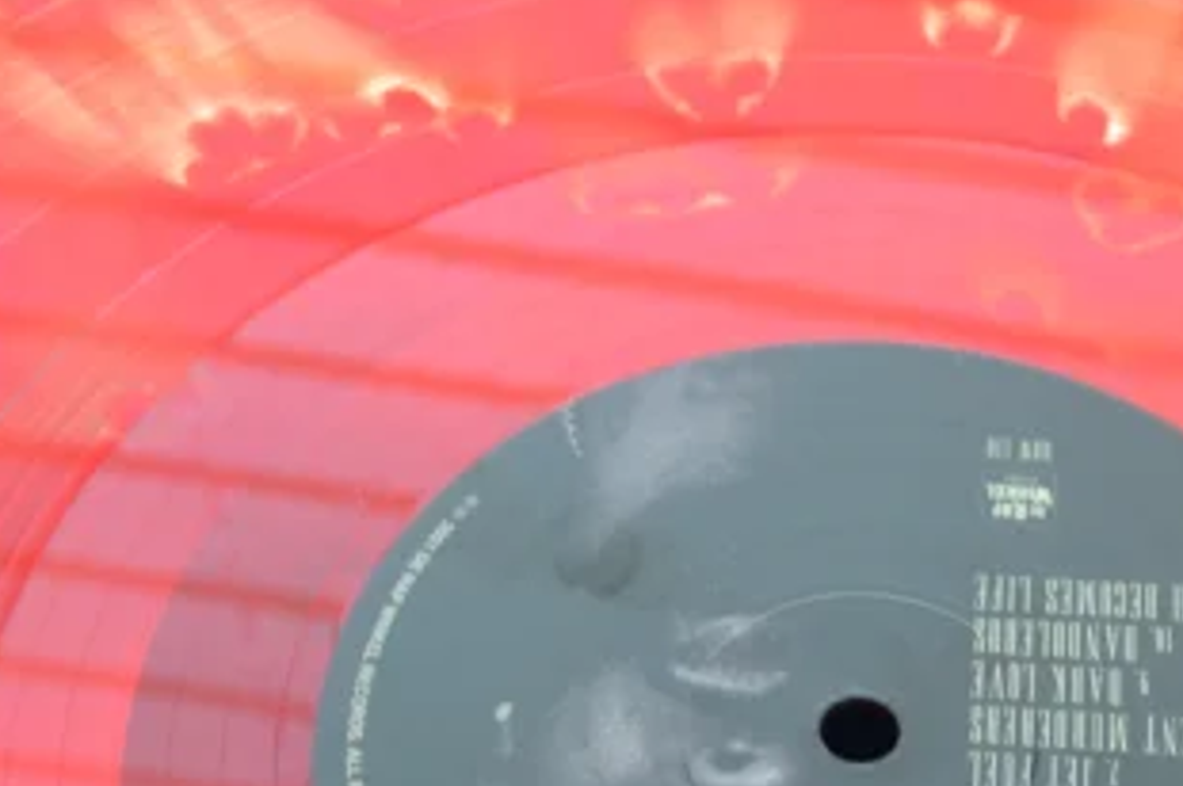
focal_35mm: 93
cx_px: 874
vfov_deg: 14.5
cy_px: 748
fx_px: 3053
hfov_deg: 21.8
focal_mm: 32
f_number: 6.3
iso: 400
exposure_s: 1/25
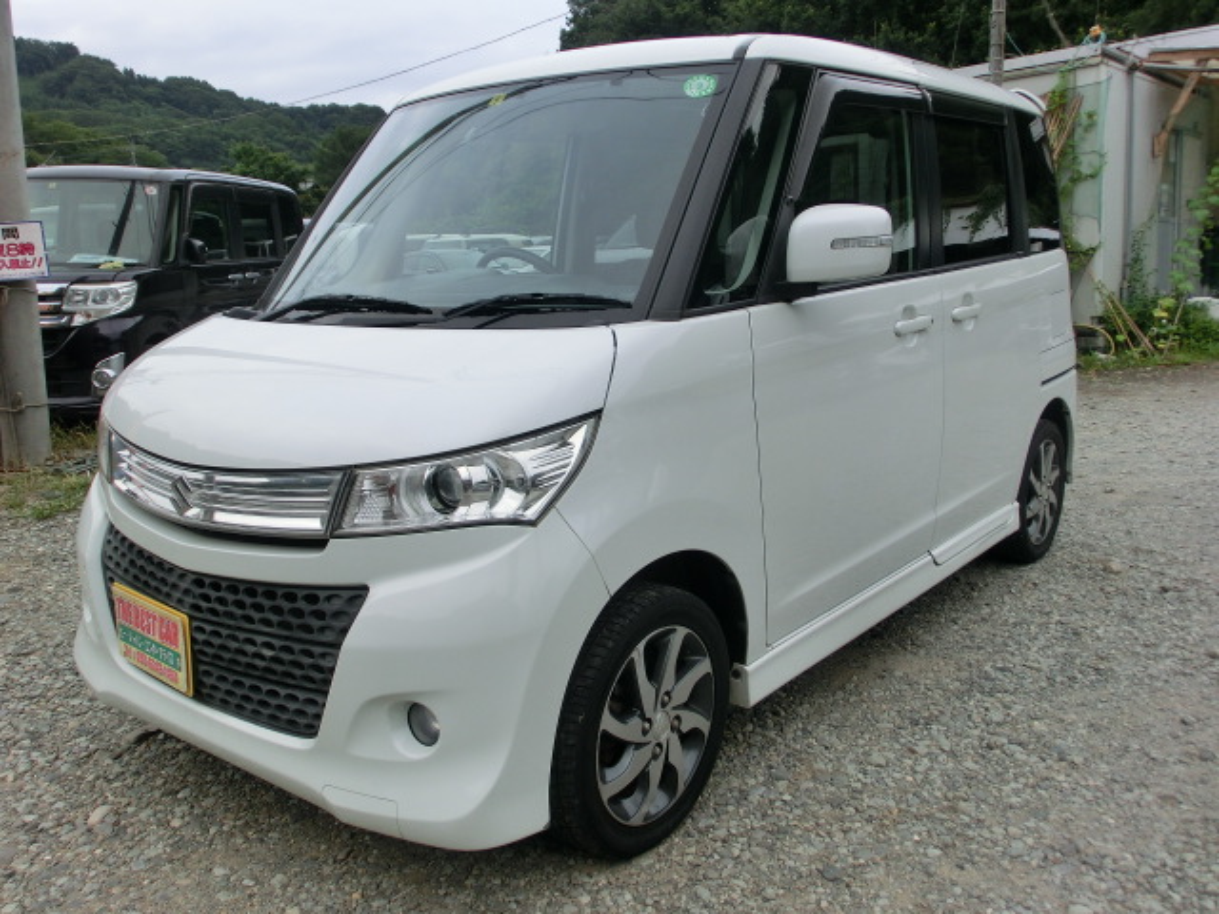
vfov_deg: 42.9
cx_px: 610
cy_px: 457
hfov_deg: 55.4
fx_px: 1162
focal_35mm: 33
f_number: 3.7
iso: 100
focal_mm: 5.86
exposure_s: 1/60
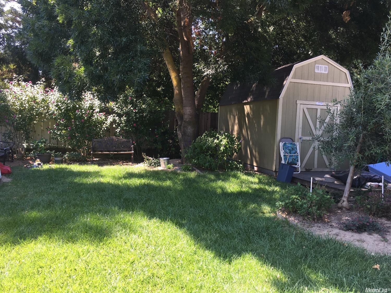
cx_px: 196
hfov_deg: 61.7
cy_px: 146
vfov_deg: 48.2
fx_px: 327
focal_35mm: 29
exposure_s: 1/201
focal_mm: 4.15
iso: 25
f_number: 2.2
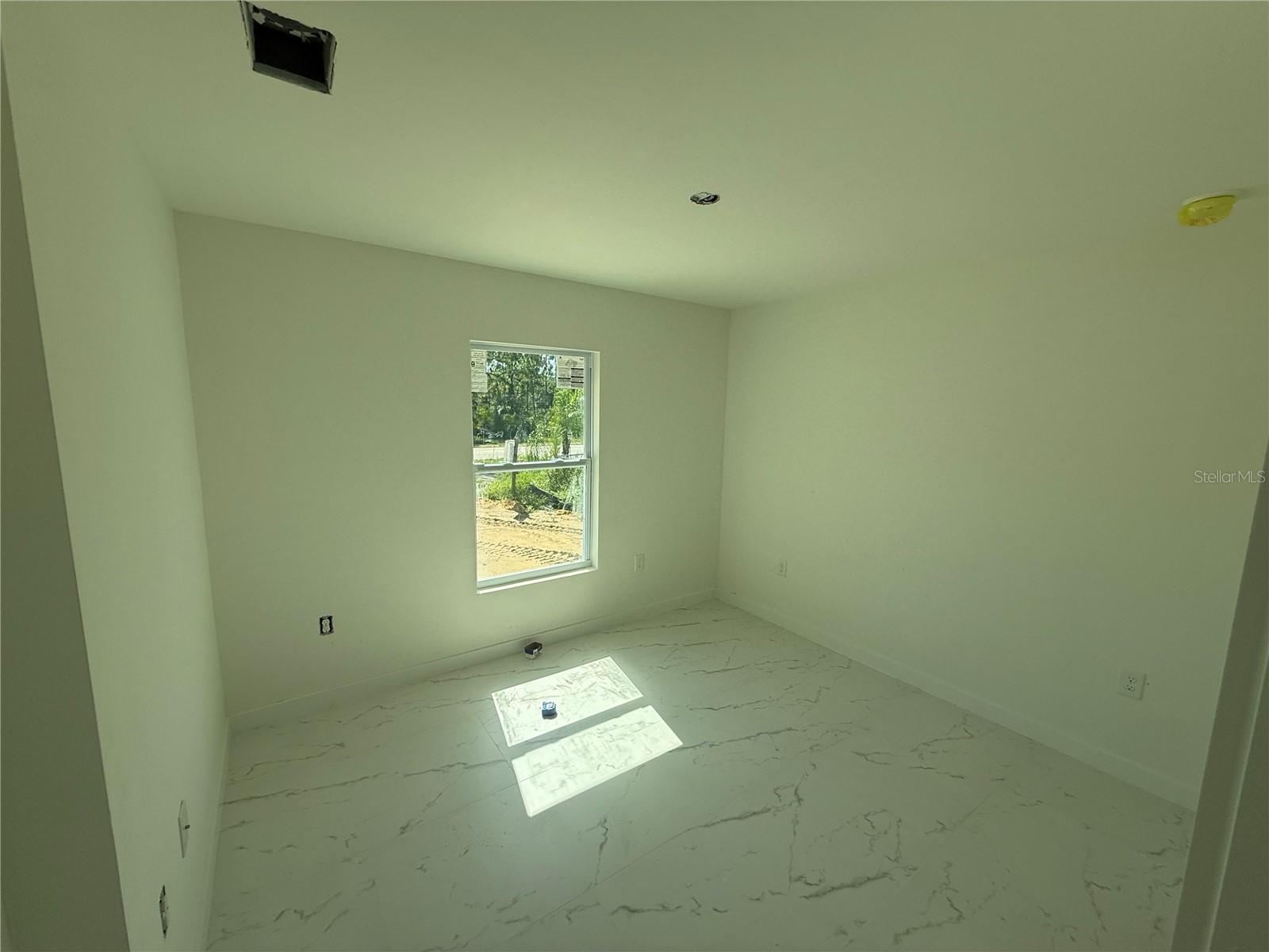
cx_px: 634
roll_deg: -0.9
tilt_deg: -7.7
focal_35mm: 14
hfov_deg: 102.1
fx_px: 513
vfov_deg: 85.7
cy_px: 476
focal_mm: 2.22
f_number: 2.2
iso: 64
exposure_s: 1/789
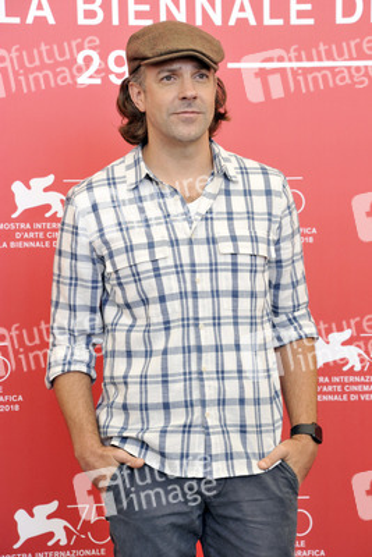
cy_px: 278
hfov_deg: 11.2
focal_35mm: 122
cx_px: 186
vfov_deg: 16.8
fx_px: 1889
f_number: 8
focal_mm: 122
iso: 1000
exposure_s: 1/200
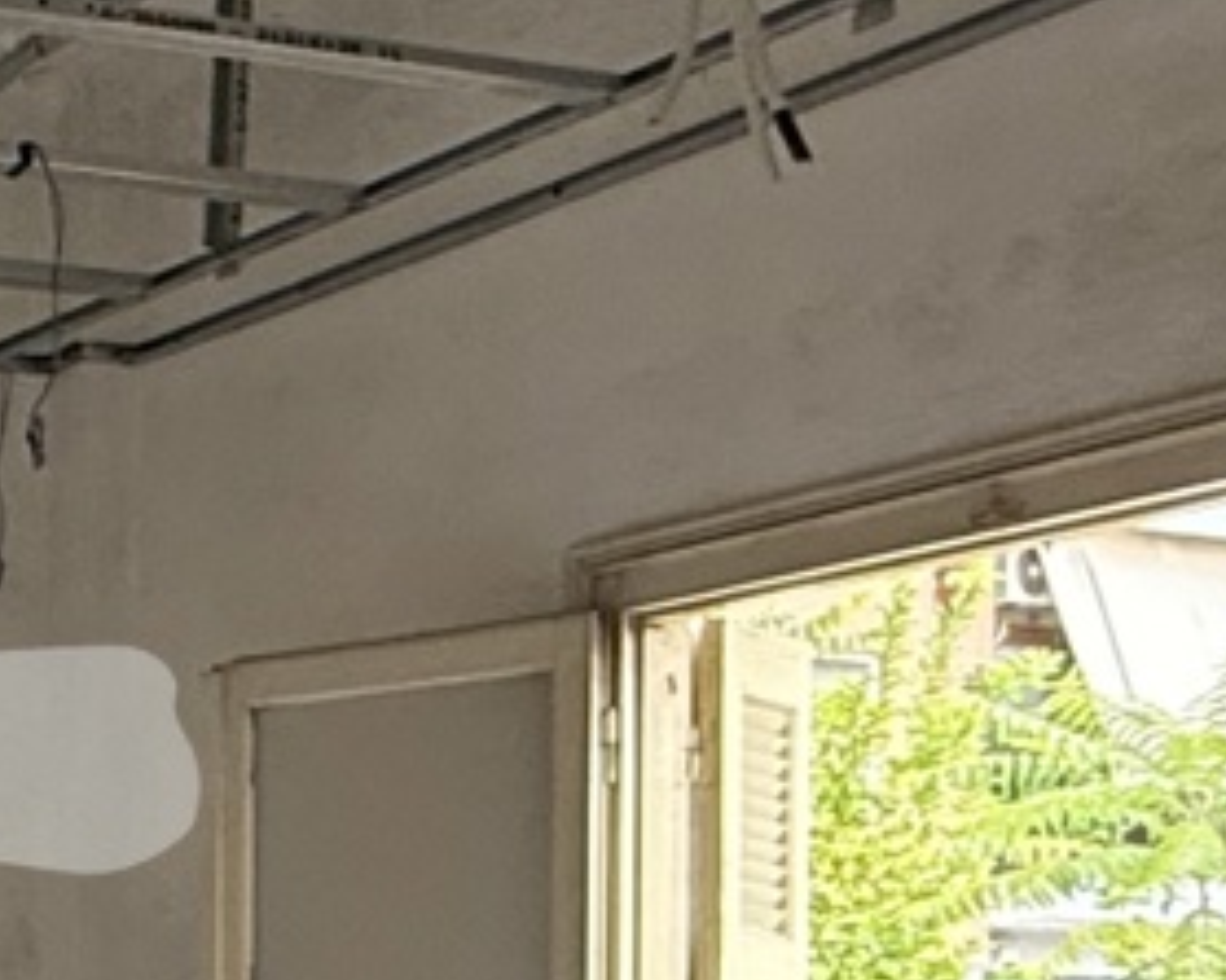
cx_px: -751
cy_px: 1226
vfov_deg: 15.6
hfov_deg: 17.7
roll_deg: -0.4
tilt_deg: -0.3
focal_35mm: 94
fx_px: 3410
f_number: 2.2
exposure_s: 1/99
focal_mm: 2.22
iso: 200
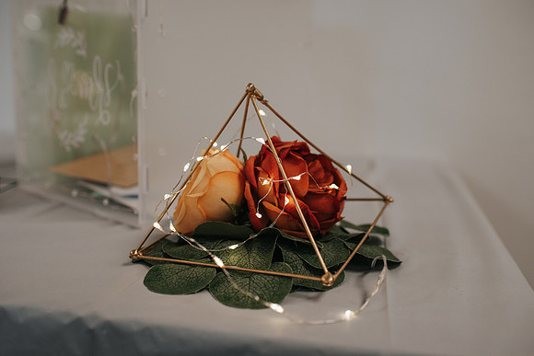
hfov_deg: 52.0
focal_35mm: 37
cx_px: 267
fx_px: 547
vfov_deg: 36.1
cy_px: 178
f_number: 3.2
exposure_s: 1/320
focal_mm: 35
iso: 1000
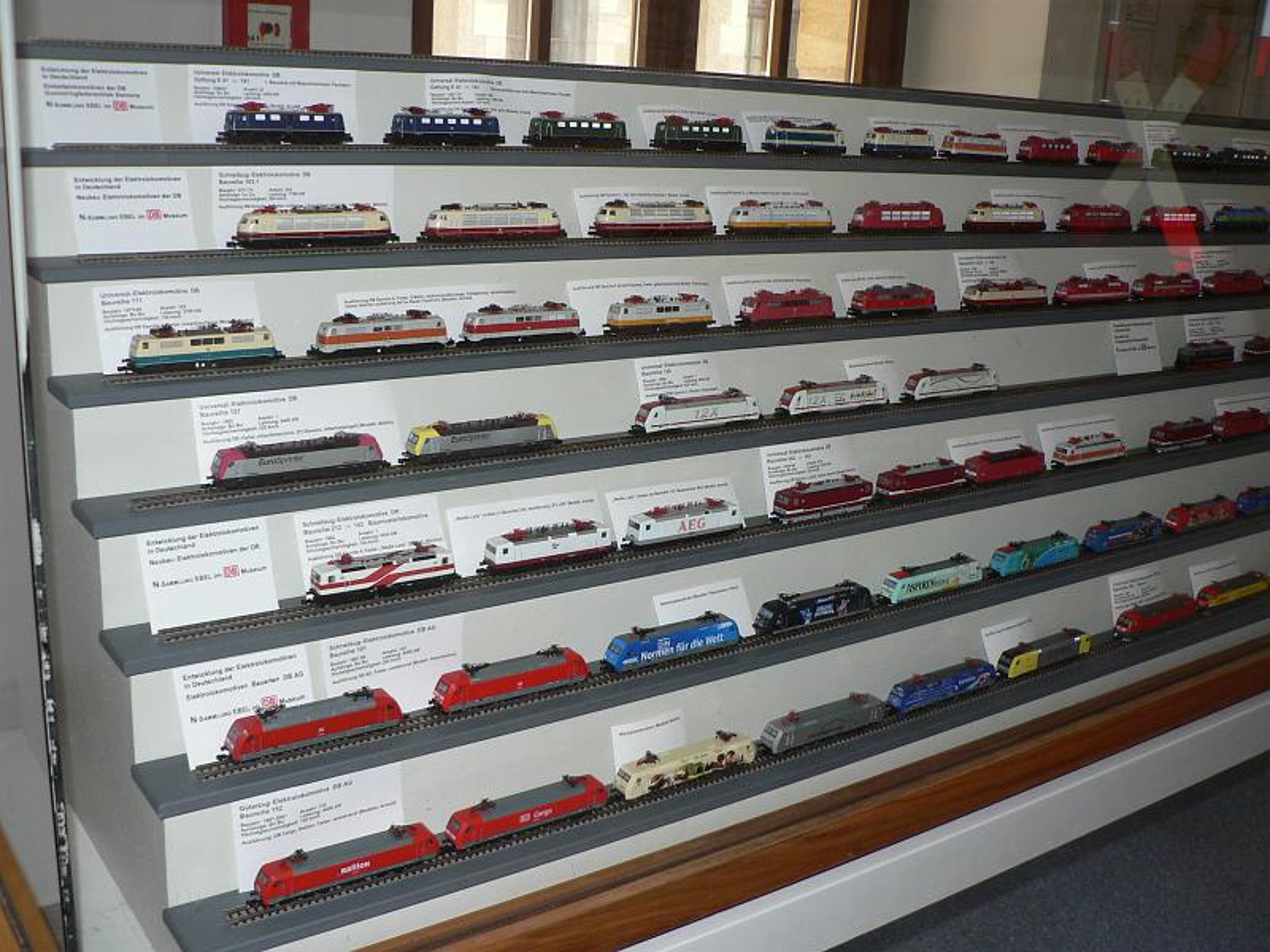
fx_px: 1321
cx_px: 635
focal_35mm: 36
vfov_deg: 39.7
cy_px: 476
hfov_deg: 51.4
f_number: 2.8
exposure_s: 1/60
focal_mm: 6
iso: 100
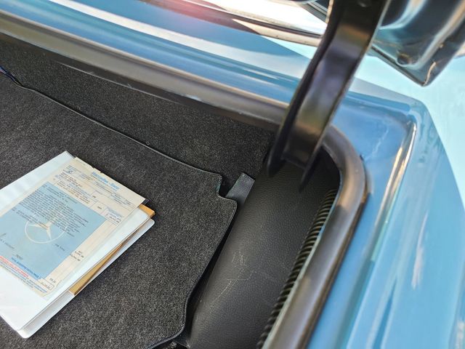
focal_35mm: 26
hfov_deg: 67.3
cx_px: 232
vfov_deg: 53.1
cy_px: 174
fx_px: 349
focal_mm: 5.4
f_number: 1.8
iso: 50
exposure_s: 1/119
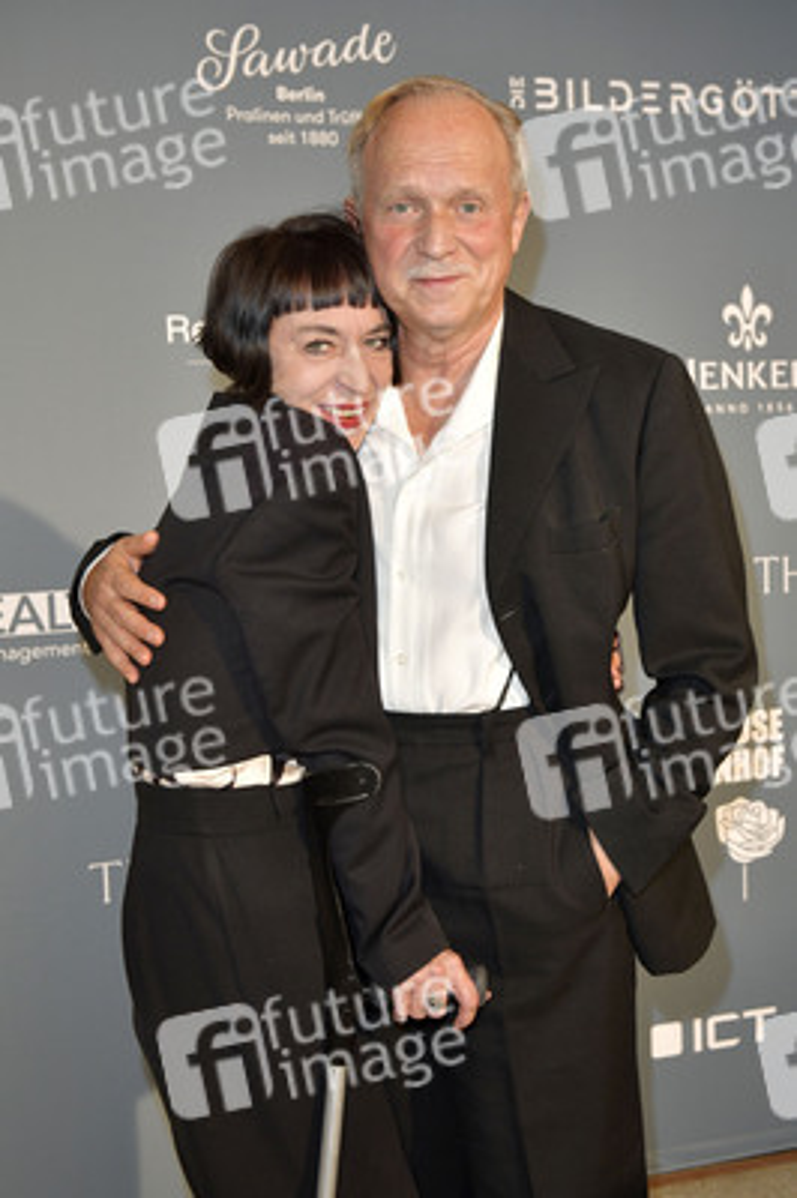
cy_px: 599
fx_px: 1464
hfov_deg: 30.5
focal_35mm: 44
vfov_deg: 44.5
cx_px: 398
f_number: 5.6
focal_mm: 44
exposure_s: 1/200
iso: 1250
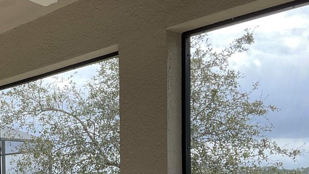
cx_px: 59
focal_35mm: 73
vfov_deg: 15.9
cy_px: 214
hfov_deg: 28.3
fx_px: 598
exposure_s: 1/305
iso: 25
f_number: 1.8
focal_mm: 3
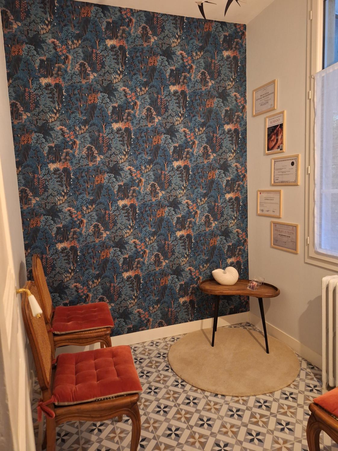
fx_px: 299
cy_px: 226
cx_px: 169
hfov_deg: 58.9
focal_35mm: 23
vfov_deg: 73.9
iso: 500
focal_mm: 5.54
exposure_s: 1/20
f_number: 1.8
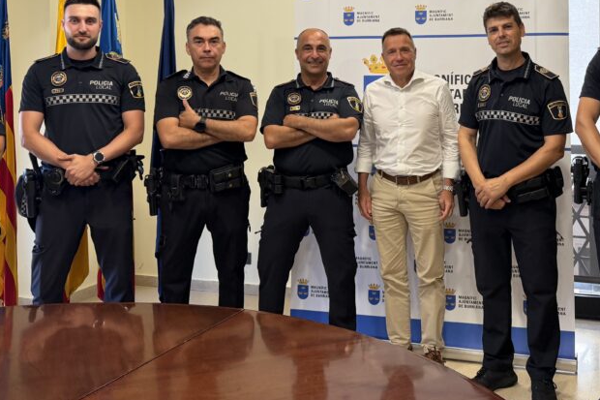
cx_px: 390
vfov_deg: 30.2
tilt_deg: +0.2
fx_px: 716
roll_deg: -0.4
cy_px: 66
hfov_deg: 44.9
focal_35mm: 43
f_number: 1.78
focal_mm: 6.76
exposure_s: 1/100
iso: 200
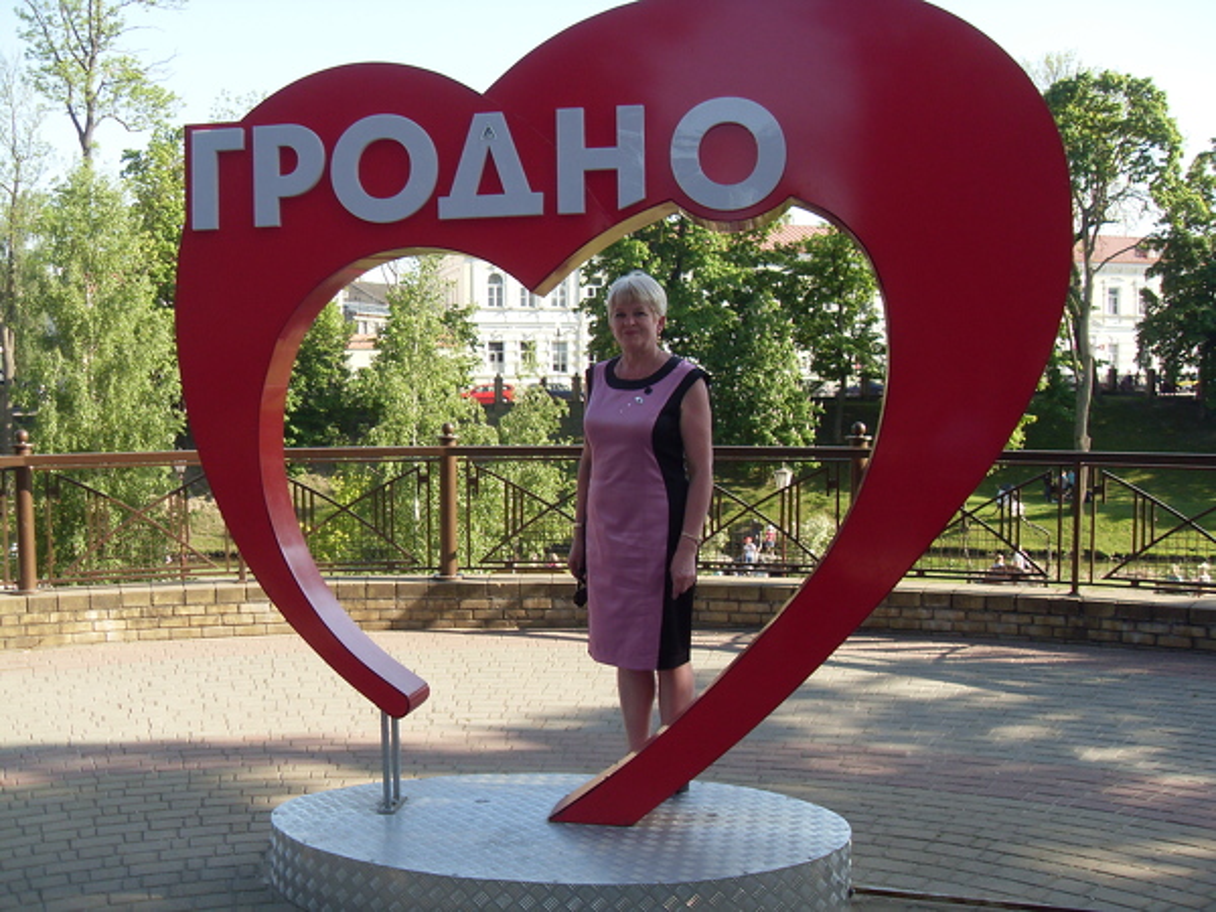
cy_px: 456
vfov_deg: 38.7
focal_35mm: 37
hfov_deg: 50.1
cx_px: 608
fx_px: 1300
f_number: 7
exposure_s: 1/90
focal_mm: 6.3
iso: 80
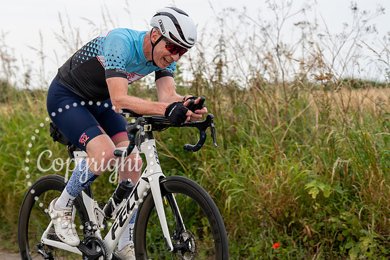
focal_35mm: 128
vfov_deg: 10.7
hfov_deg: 16.0
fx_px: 1387
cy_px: 95
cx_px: 143
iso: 250
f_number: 3.2
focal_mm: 101
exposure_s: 1/1000
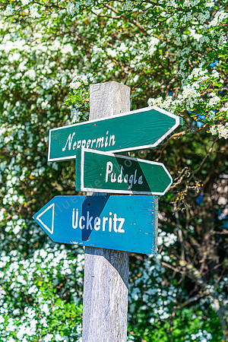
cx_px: 114
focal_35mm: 35
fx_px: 332
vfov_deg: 54.4
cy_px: 171
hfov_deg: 37.9
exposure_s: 1/1600
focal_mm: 35
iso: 100
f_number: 2.8
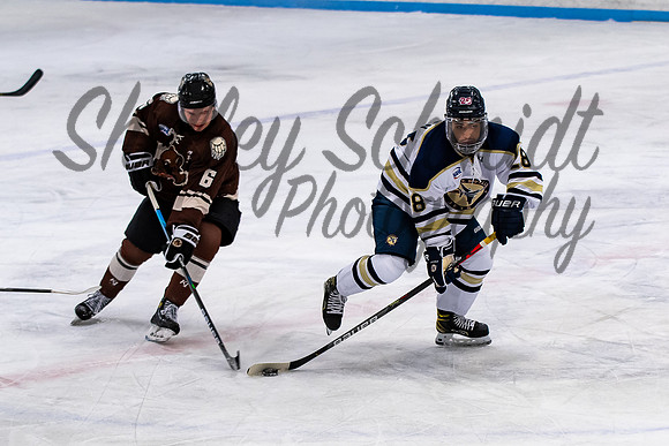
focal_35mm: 158
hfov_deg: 13.0
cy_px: 238
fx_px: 2934
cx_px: 396
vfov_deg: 8.7
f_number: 3.2
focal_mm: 70
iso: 1000
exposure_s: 1/800
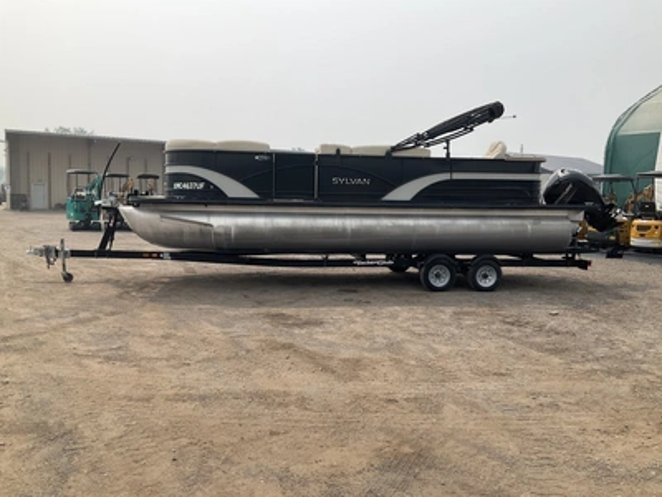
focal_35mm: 29
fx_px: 555
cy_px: 248
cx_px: 331
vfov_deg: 48.2
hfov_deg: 61.7
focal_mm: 3
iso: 25
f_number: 1.8
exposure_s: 1/3125
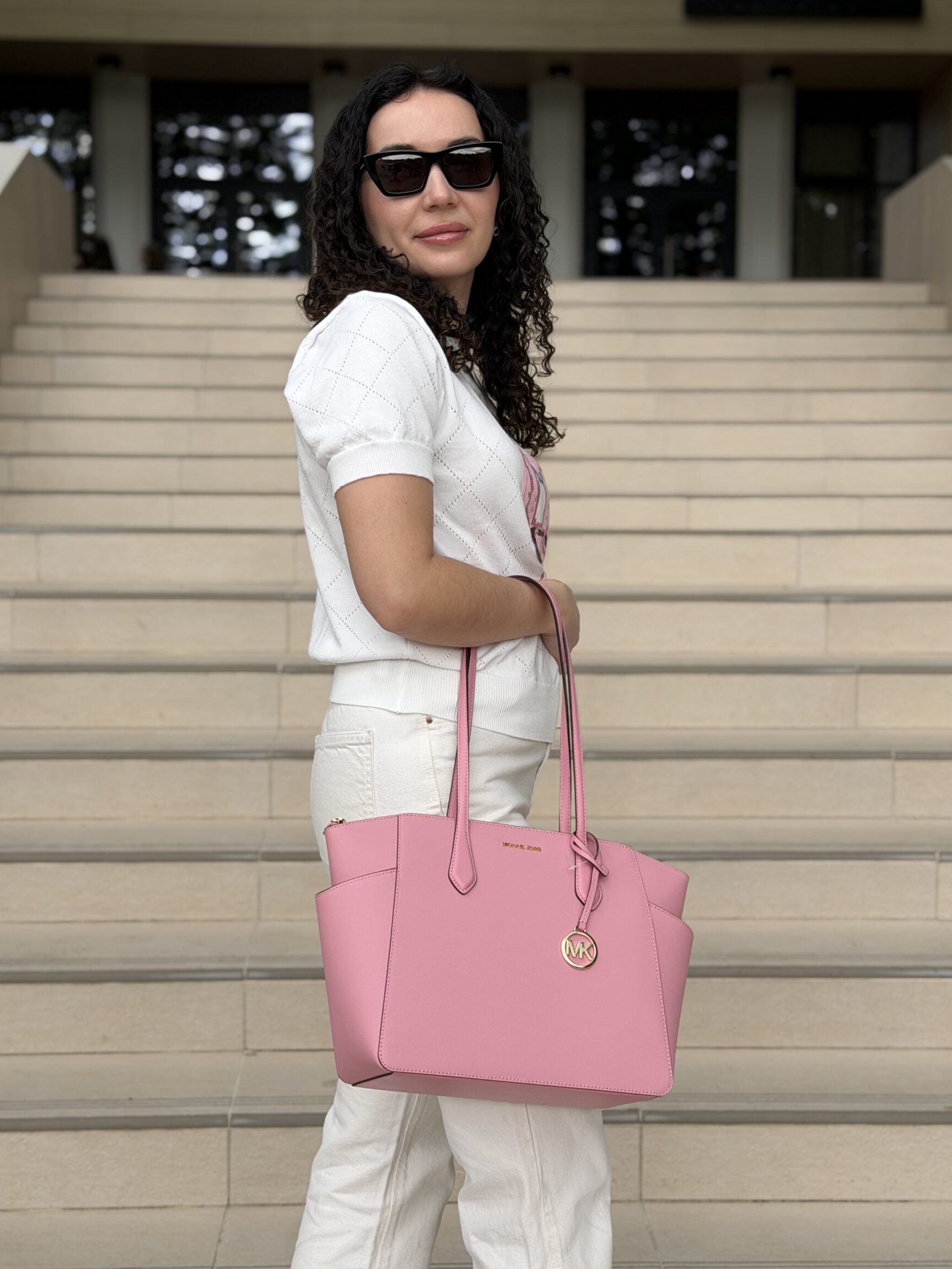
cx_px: 466
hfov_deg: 27.5
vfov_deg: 36.2
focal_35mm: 53
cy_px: 636
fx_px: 1943
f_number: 1.78
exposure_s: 1/652
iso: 64
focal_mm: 6.76
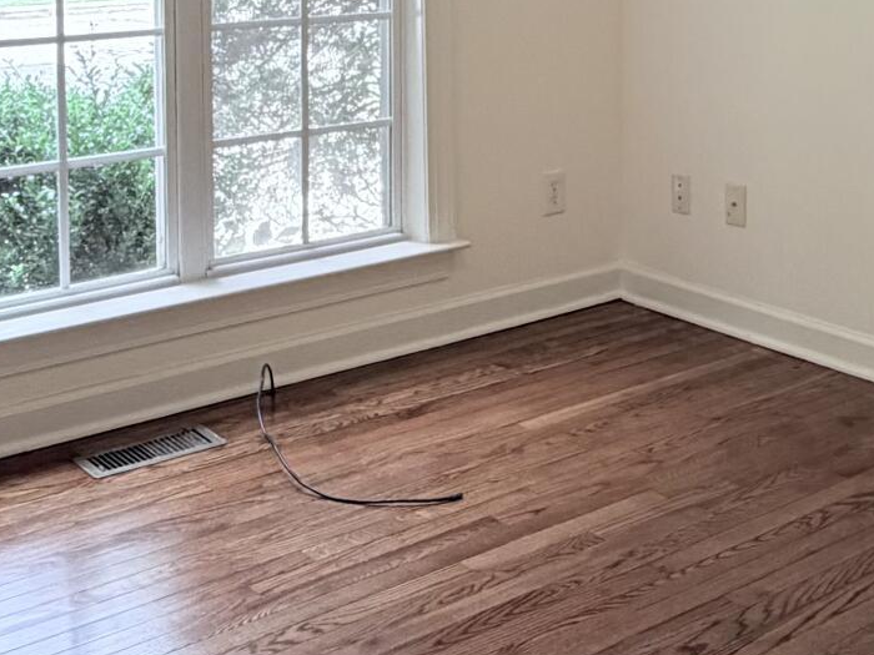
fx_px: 1515
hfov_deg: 31.8
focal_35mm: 60
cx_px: 623
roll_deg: +0.2
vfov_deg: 23.1
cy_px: -40
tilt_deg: -3.9
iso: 125
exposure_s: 1/120
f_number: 2.2
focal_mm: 2.22
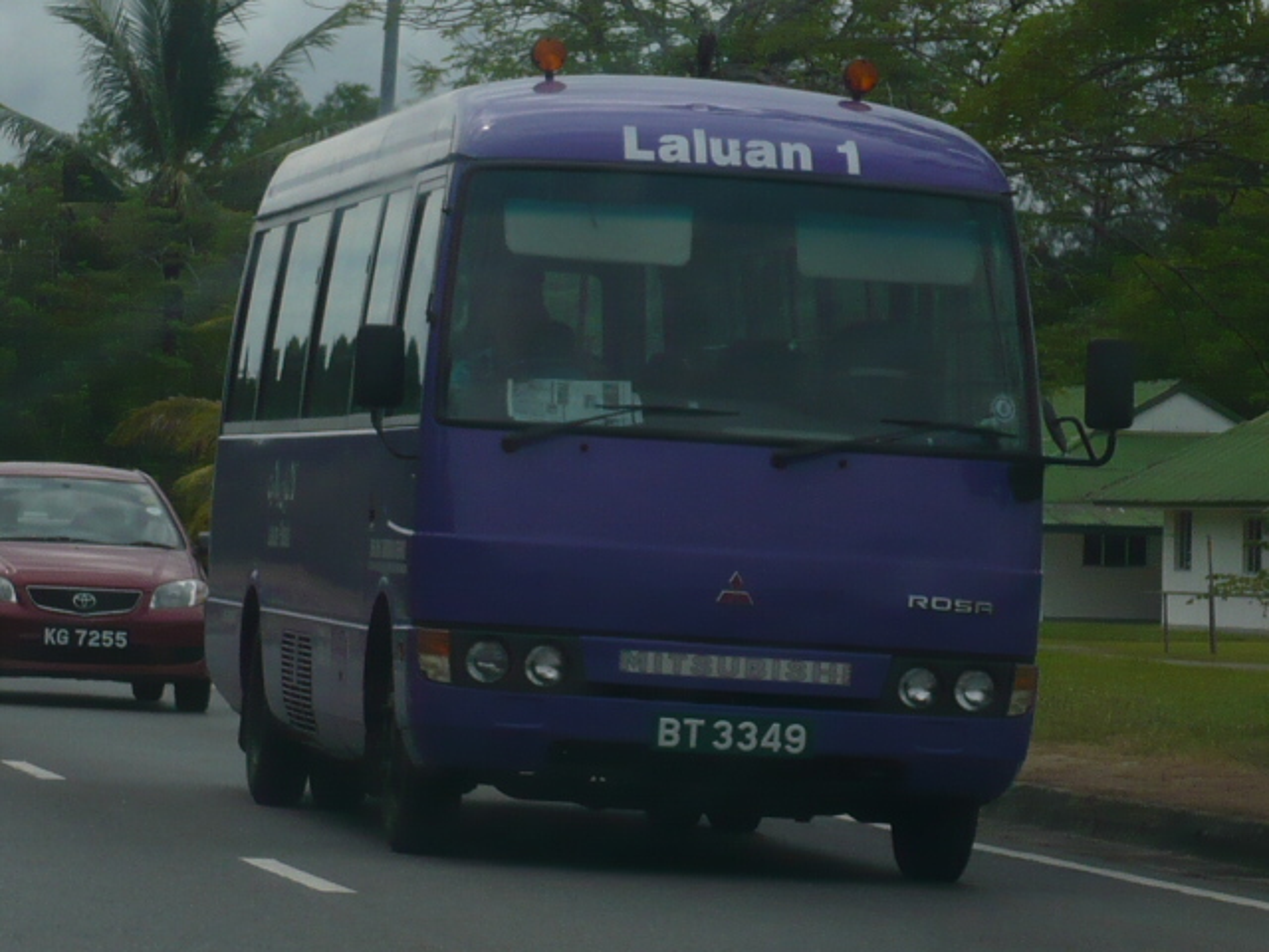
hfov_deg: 18.7
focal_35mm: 105
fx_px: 3849
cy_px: 476
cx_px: 634
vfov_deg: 14.1
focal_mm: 17.4
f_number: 5
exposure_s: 1/800
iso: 100
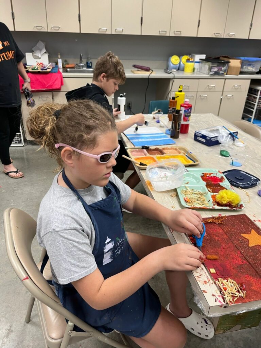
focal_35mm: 26
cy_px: 174
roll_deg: -2.0
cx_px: 130
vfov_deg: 67.3
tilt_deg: -28.6
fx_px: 261
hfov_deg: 53.1
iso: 100
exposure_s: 1/60
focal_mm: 5.1
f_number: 1.6
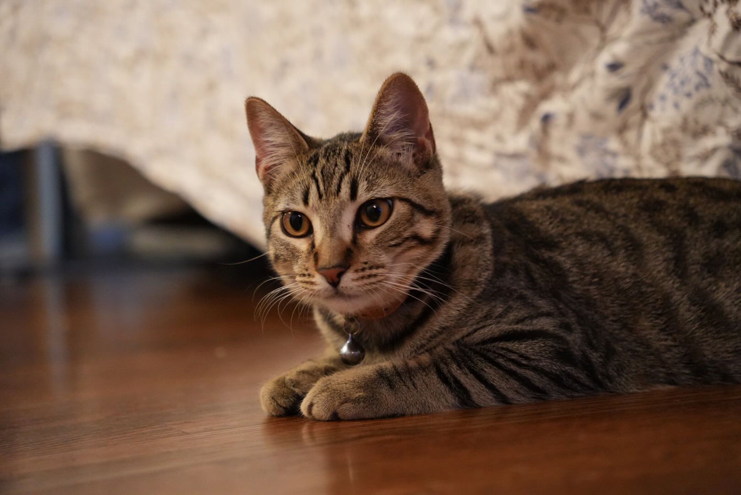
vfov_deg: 20.2
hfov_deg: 29.8
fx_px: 1393
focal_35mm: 68
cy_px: 248
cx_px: 370
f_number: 2.8
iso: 4000
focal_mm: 45.1
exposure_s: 1/80
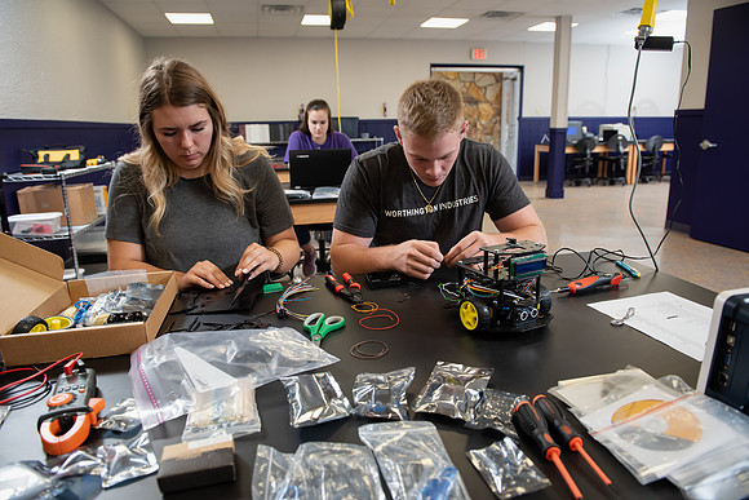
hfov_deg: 73.7
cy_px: 250
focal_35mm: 24
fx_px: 499
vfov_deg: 53.2
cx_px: 374
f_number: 5
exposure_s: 1/200
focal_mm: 24
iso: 800
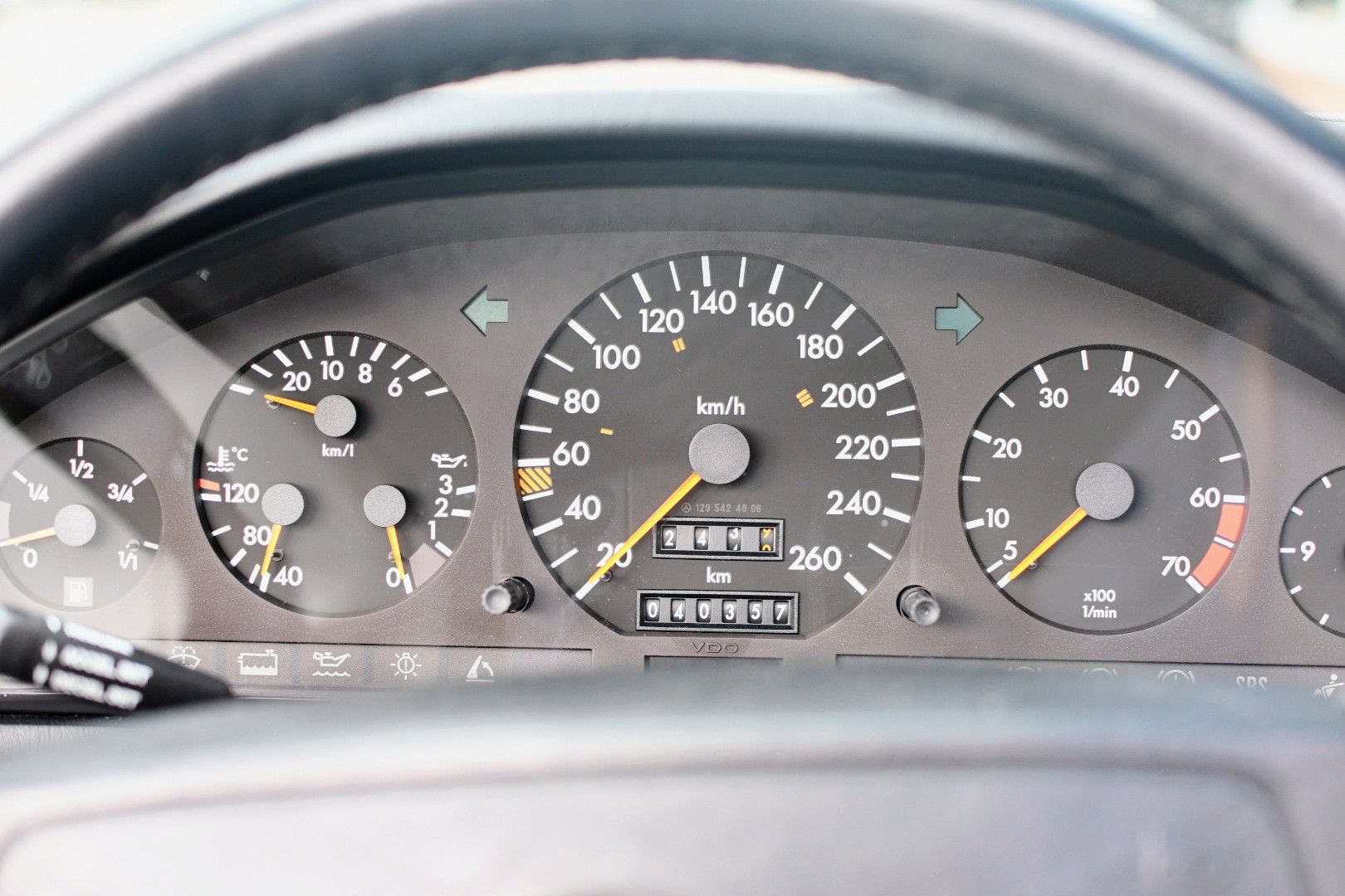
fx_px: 1943
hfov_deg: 38.2
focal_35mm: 52
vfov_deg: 26.0
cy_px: 448
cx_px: 672
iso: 800
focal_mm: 35
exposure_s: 1/160
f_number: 2.8
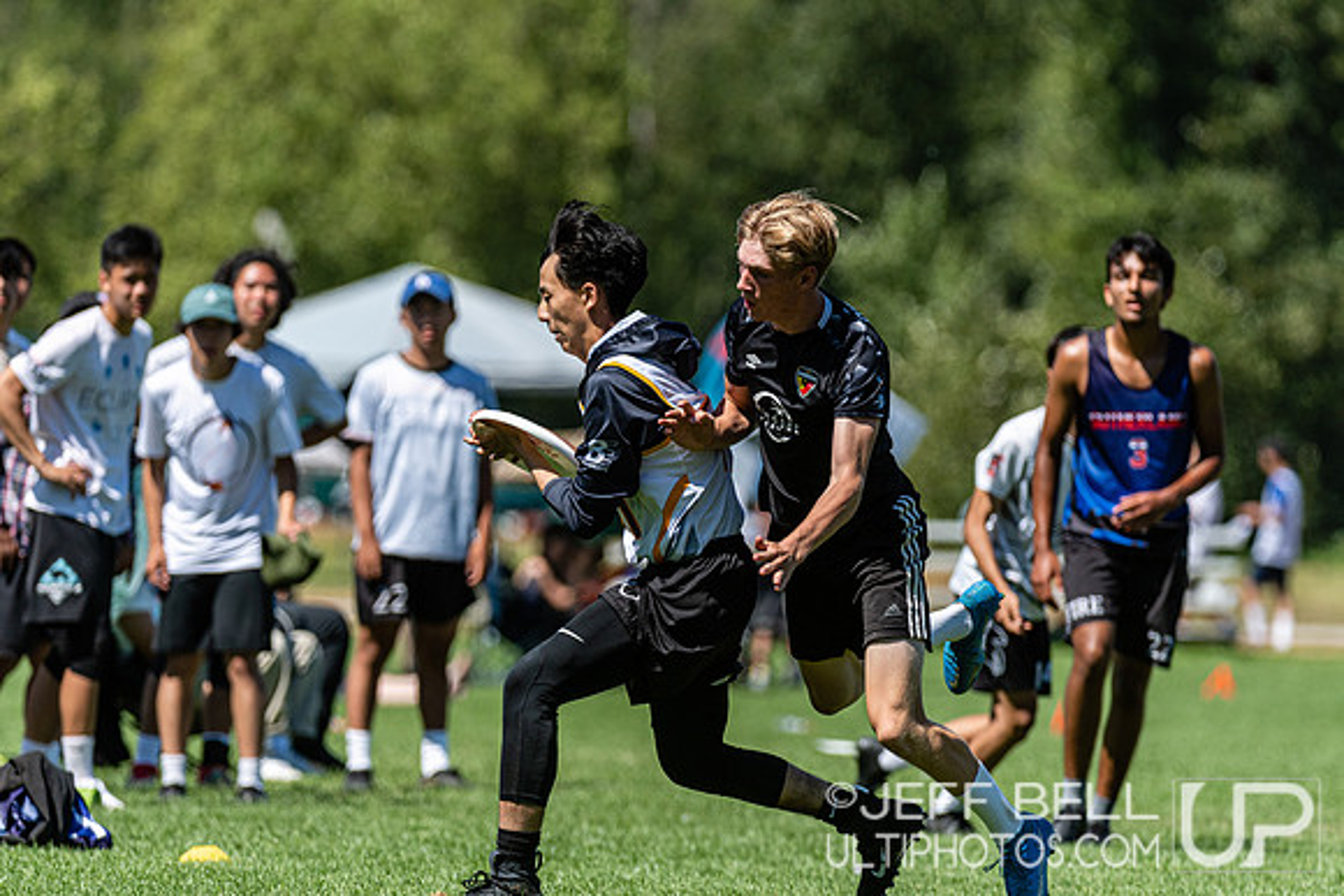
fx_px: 16803
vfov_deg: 3.1
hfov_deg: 4.6
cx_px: 672
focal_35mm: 450
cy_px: 448
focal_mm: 300
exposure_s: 1/3200
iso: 200
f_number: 4
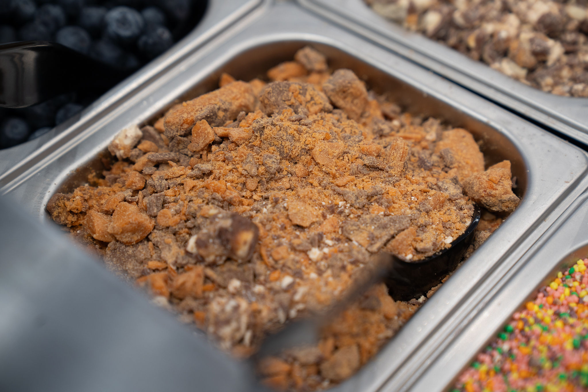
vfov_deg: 19.5
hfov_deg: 28.8
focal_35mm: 70
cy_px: 196
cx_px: 294
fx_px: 1143
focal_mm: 70
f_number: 4
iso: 320
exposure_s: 1/80
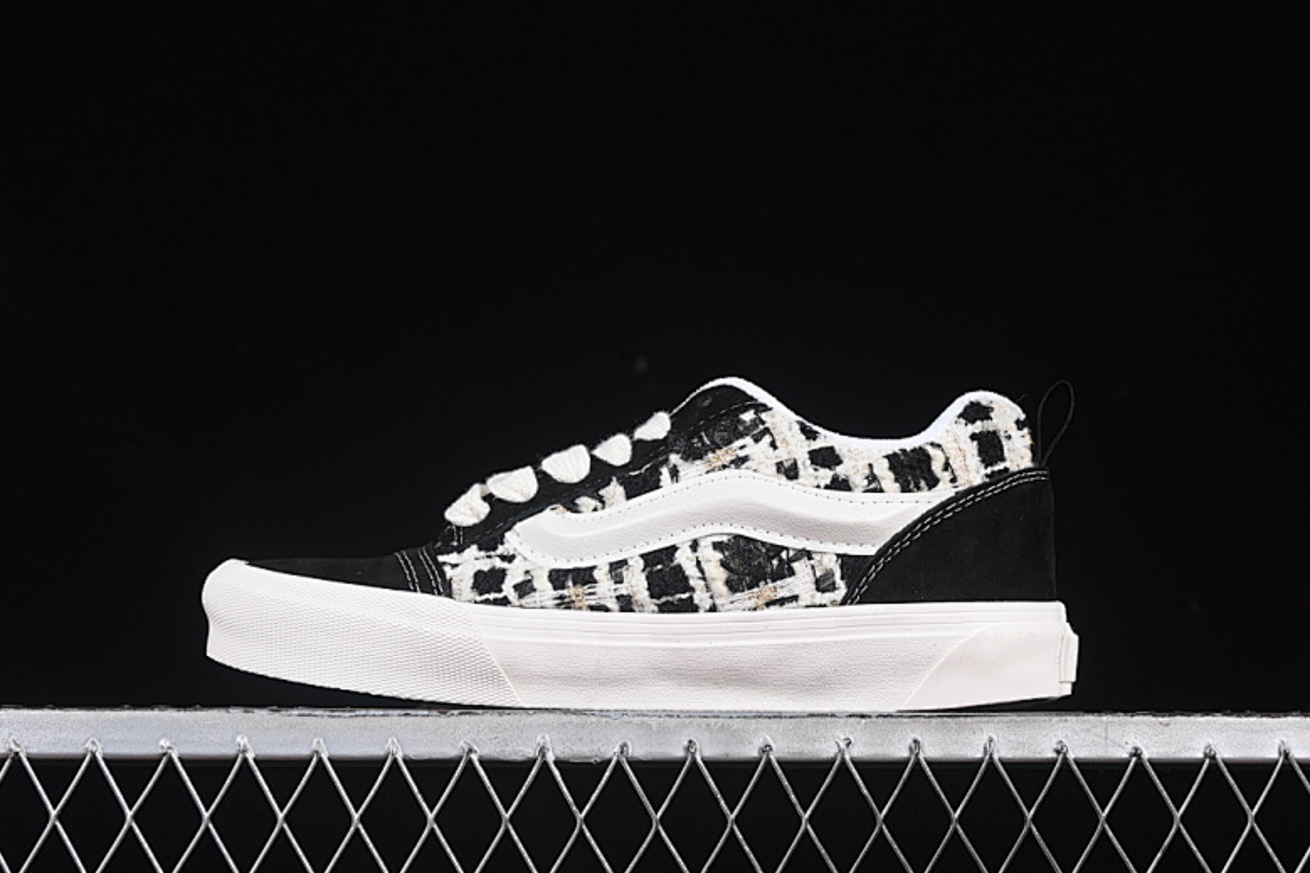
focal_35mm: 77
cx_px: 652
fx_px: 2801
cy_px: 433
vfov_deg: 17.7
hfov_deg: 26.3
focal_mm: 50
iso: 160
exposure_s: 1/60
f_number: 6.3
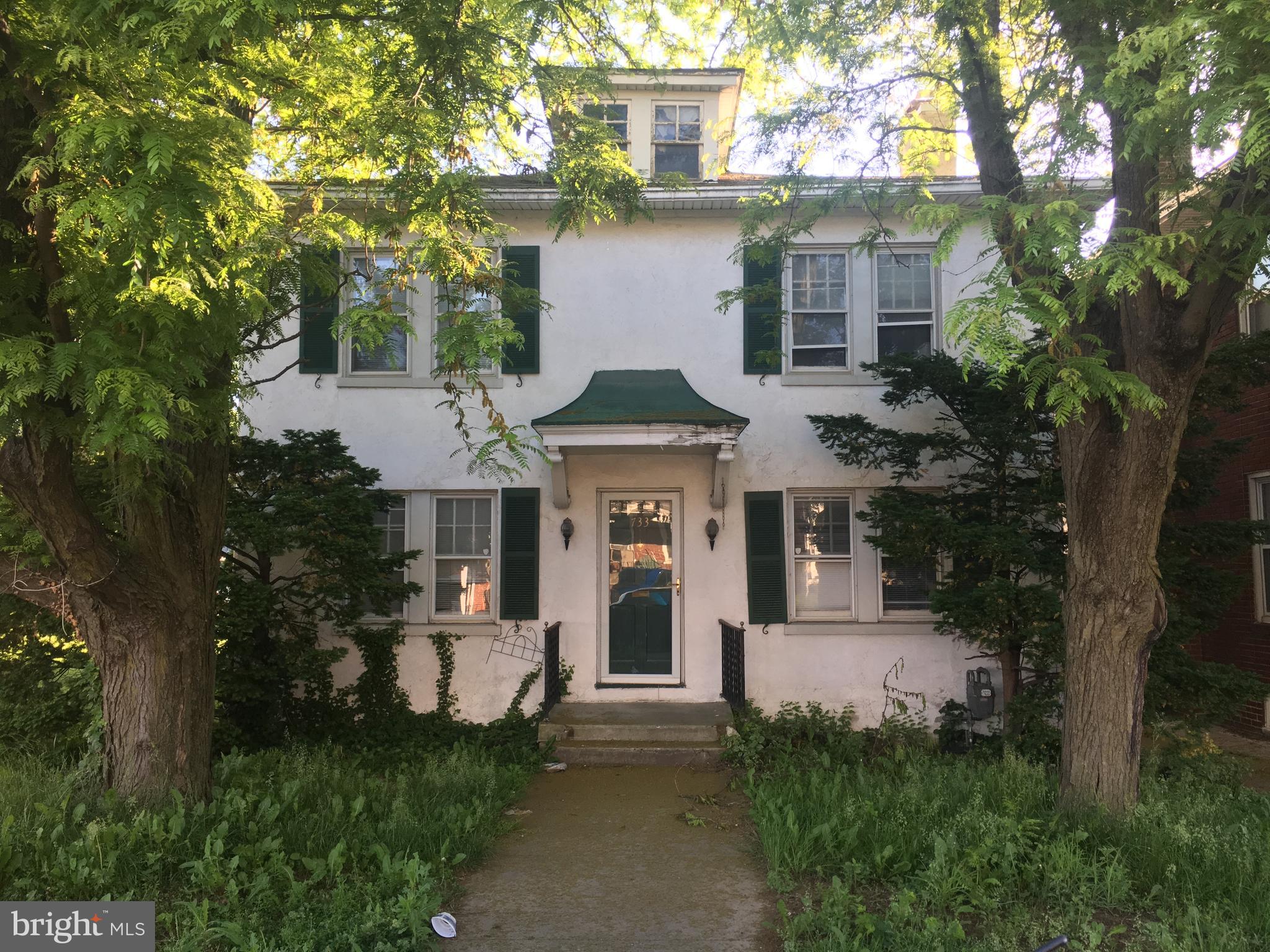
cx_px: 635
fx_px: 1064
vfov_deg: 48.2
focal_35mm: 29
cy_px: 476
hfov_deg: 61.7
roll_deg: +0.7
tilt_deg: +5.6
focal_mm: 4.15
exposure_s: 1/120
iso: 40
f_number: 2.2
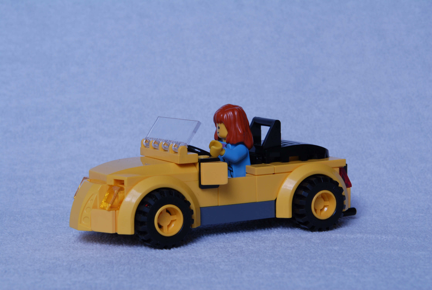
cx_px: 216
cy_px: 145
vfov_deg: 13.1
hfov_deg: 19.4
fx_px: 1263
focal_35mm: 105
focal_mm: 70
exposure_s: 1/30
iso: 200
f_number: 18
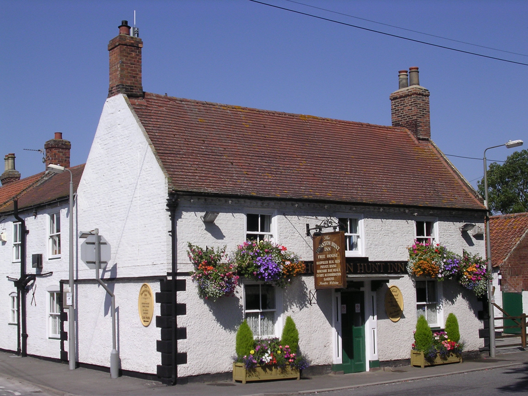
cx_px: 264
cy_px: 198
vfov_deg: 27.5
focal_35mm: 53
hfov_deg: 36.2
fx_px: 808
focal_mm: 8
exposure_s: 1/434
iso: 100
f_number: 6.4
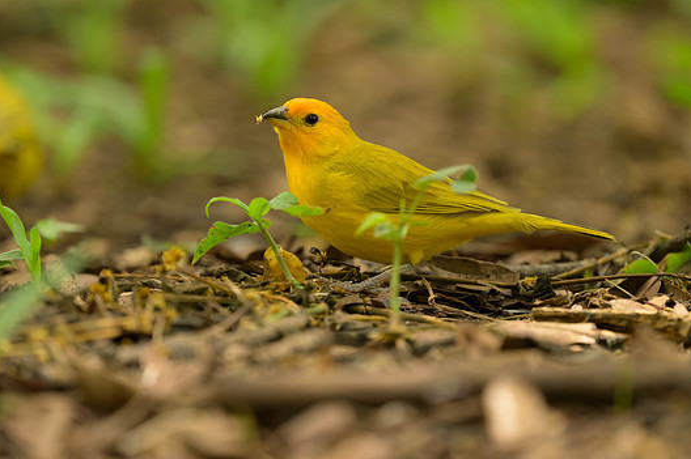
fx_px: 17700
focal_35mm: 923
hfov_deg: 2.2
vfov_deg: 1.5
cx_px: 314
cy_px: 230
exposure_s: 1/320
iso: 800
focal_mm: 560
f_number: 4
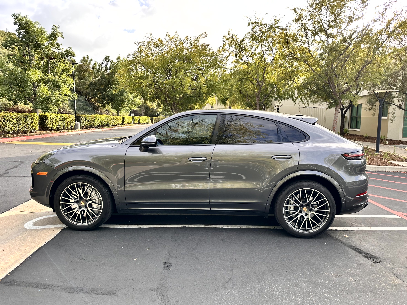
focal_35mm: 24
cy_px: 152
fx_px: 282
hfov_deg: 71.6
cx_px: 204
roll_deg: -0.6
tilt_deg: -7.3
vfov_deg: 56.8
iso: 80
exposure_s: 1/803
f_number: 1.78
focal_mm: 6.86
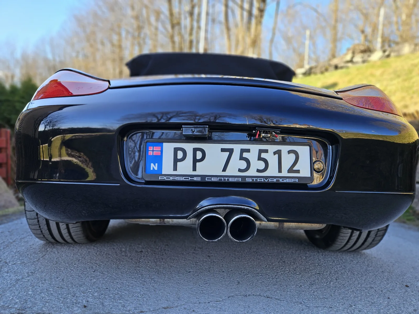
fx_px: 278
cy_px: 157
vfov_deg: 58.9
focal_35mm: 23
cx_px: 210
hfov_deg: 73.9
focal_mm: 5.4
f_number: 1.8
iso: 25
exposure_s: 1/243
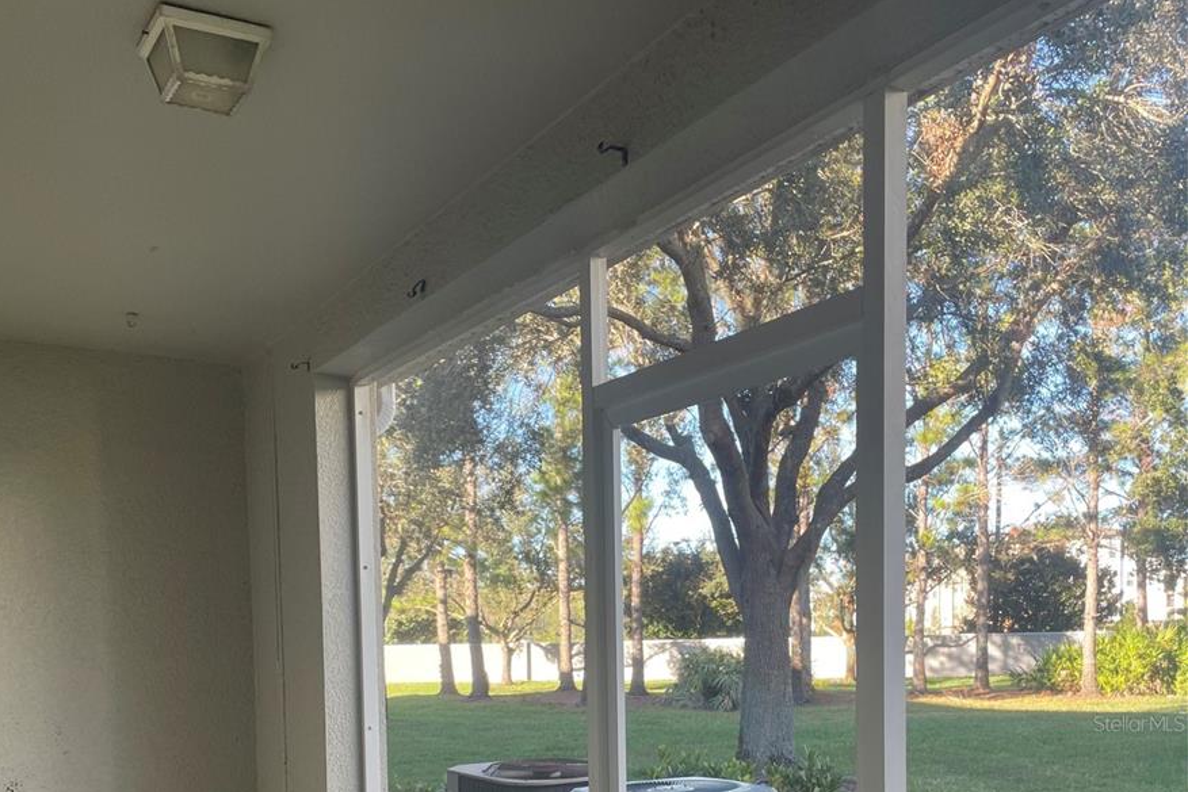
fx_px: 1221
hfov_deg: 51.9
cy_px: 723
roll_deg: +1.0
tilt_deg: -3.1
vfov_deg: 33.9
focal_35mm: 37
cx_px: 580
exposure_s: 1/121
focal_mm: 4.2
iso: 40
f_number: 1.6
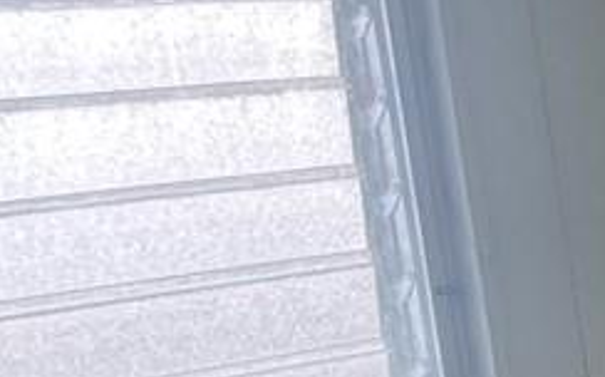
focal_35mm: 181
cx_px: 1820
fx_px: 2982
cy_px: 454
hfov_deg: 9.2
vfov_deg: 7.2
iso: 80
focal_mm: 4.2
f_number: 1.6
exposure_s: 1/120
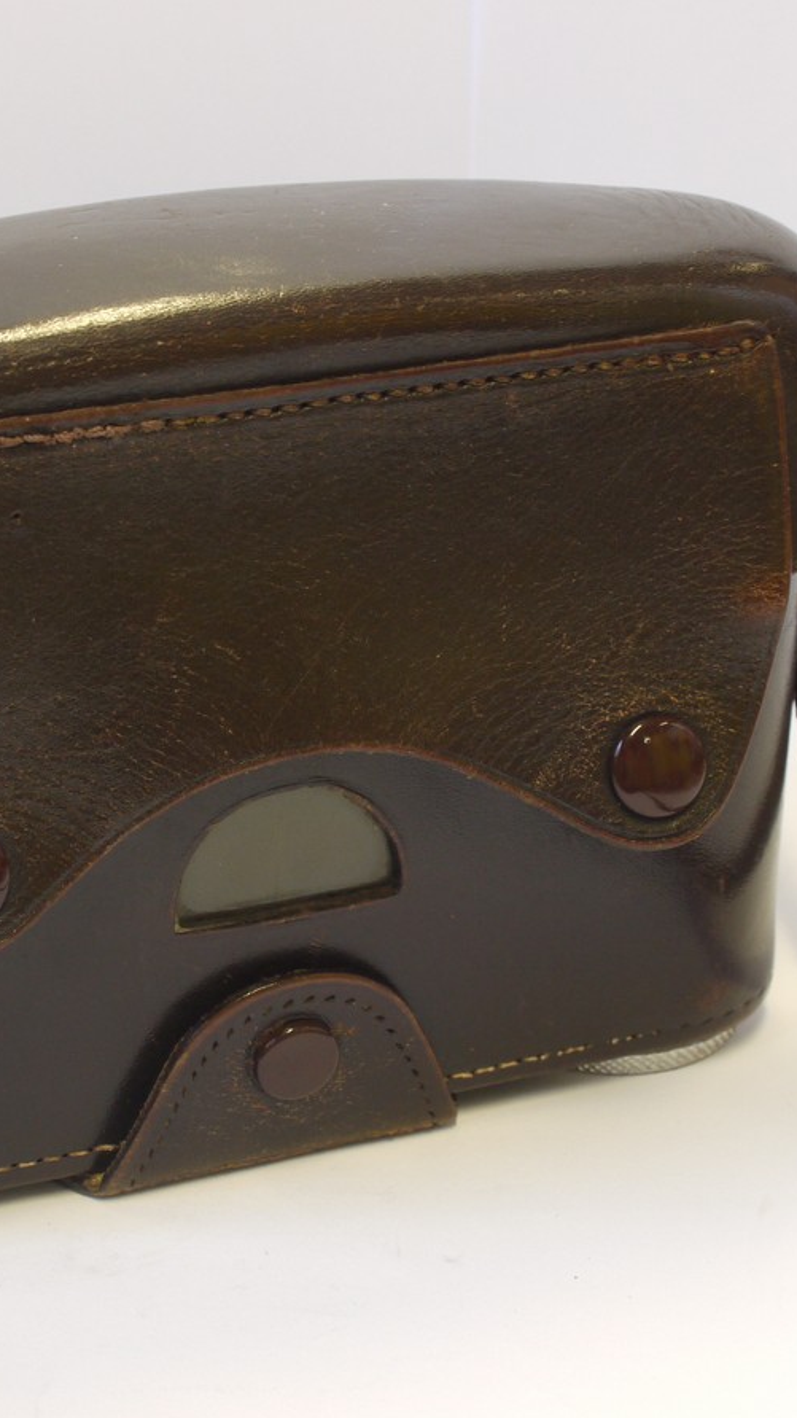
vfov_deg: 24.2
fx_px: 3307
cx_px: 207
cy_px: 713
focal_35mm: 88
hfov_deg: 13.7
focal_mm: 30
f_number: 8
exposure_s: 1/15
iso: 400
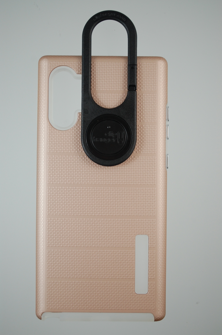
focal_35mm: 57
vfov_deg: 35.1
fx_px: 529
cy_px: 168
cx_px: 111
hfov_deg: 23.7
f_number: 5.3
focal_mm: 38
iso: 400
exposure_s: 1/50
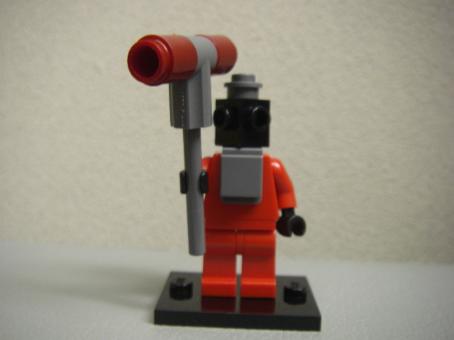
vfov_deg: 37.7
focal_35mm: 38
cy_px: 170
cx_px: 227
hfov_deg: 49.0
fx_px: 498
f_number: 3.3
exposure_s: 1/4
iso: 160
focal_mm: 6.3
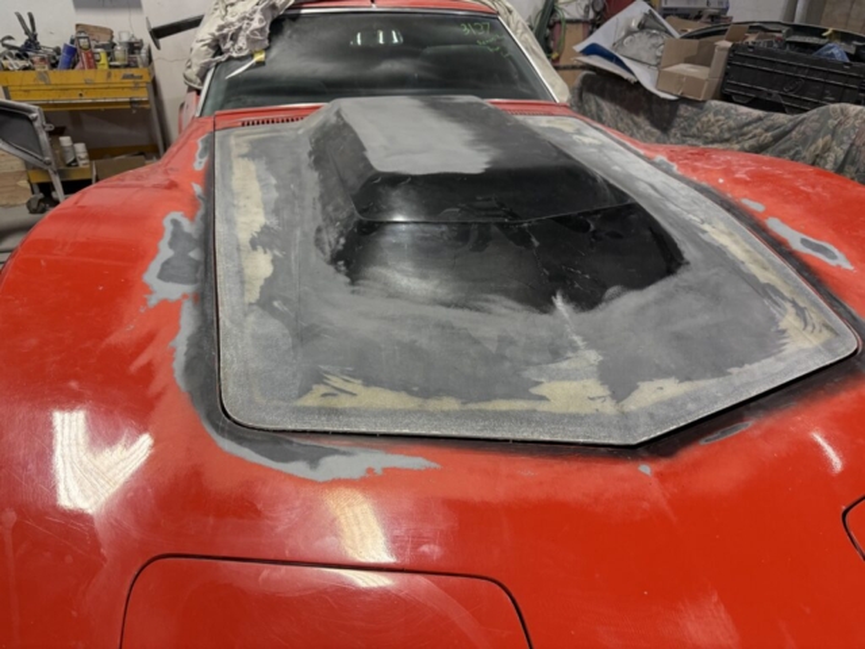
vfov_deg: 56.8
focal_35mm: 24
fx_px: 600
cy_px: 324
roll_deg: -2.0
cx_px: 432
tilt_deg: -33.2
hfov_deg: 71.6
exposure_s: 1/120
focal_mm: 6.76
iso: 250
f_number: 1.78
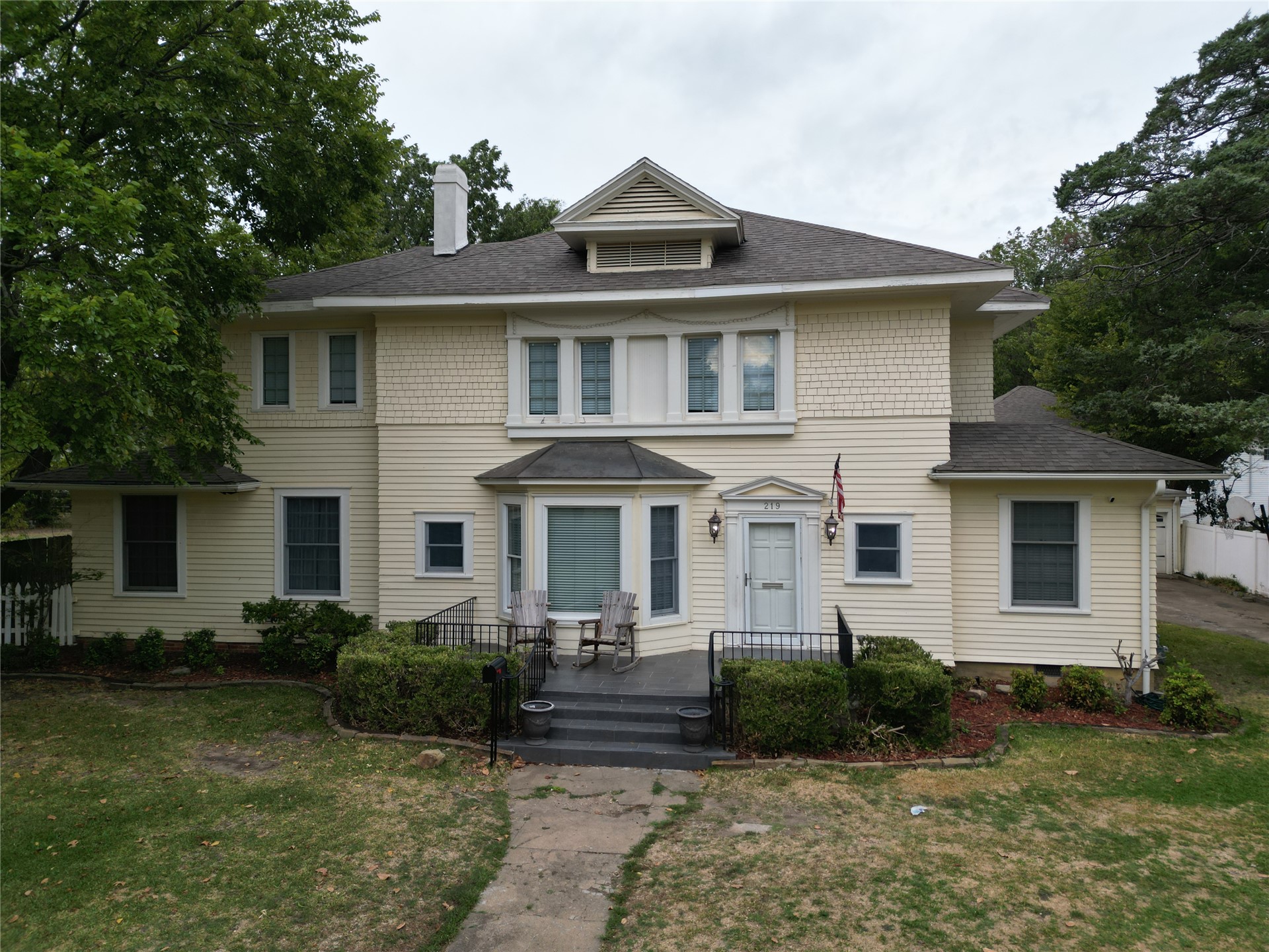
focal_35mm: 24
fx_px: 880
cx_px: 634
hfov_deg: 71.6
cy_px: 476
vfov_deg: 56.8
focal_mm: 6.72
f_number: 1.7
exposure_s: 1/725
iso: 110
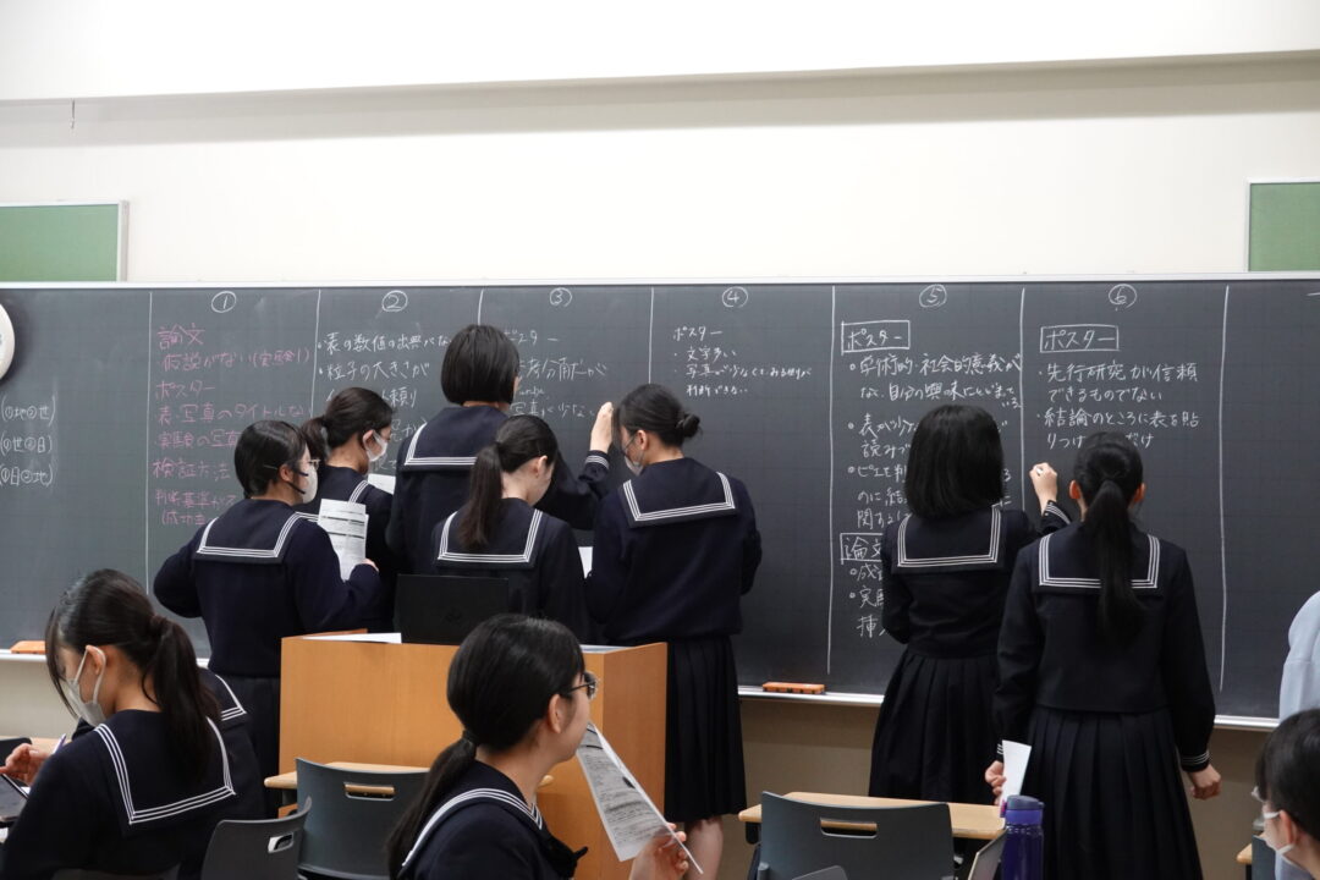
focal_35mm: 70
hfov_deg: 28.8
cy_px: 440
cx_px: 660
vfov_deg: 19.5
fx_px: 2566
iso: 1000
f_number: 4
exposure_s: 1/80
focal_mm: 25.85
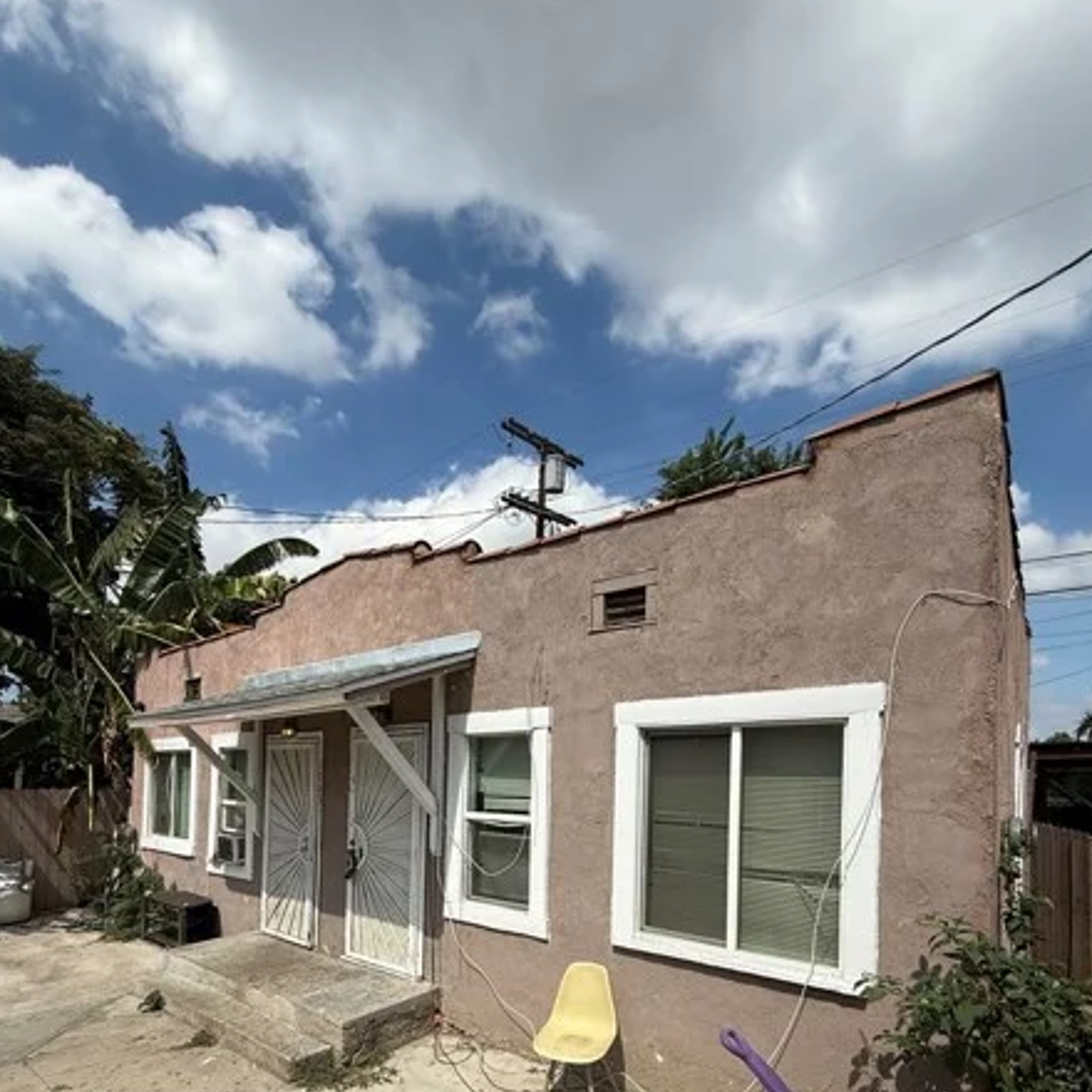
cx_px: 544
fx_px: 642
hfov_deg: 80.7
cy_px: 787
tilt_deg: +5.6
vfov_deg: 76.2
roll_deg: -1.6
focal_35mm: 18
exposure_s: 1/3891
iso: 50
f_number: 2.2
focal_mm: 2.22
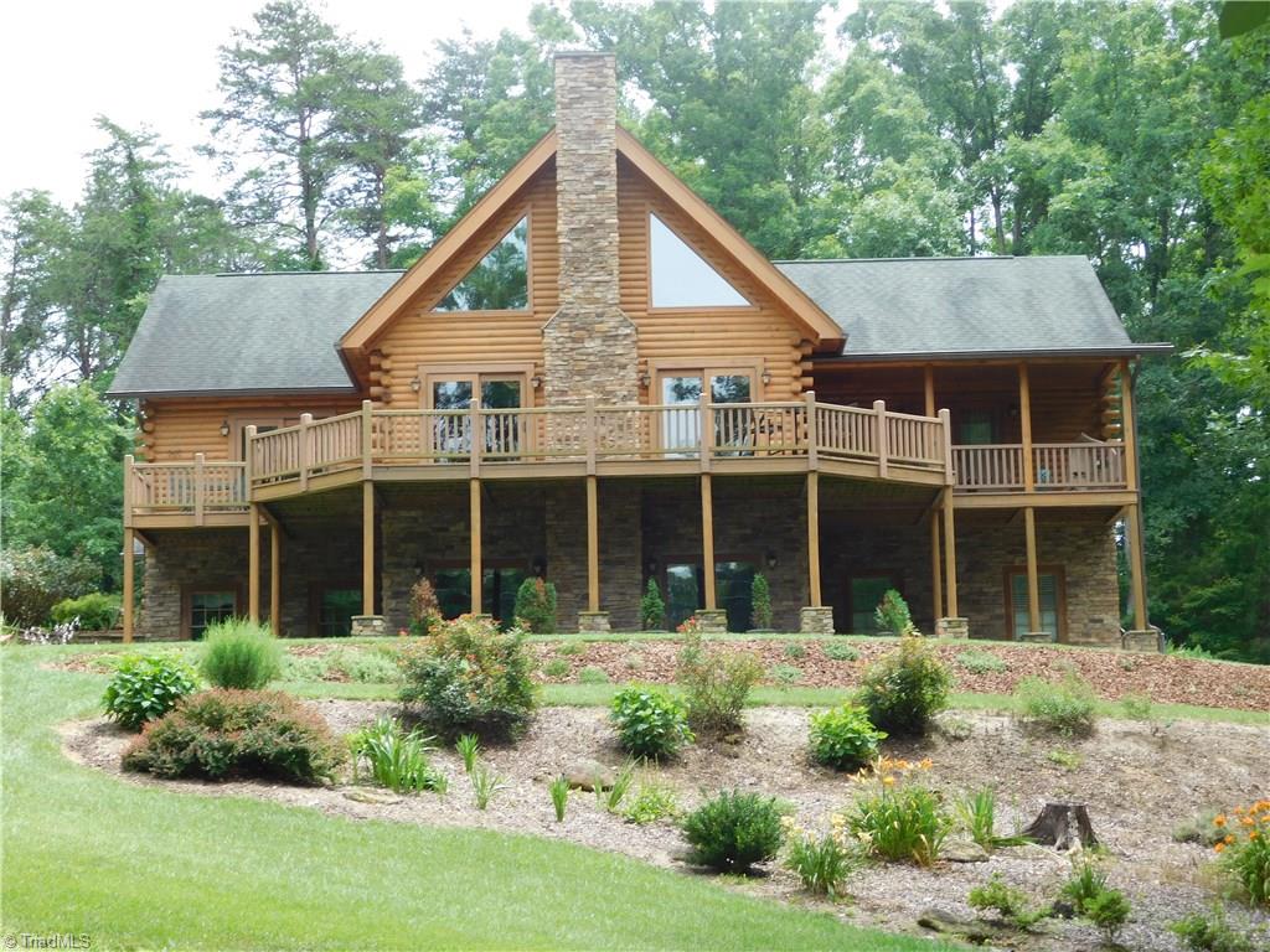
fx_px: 2605
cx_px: 635
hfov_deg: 27.4
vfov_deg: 20.7
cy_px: 476
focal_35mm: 71
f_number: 4.3
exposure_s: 1/160
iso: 125
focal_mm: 12.6
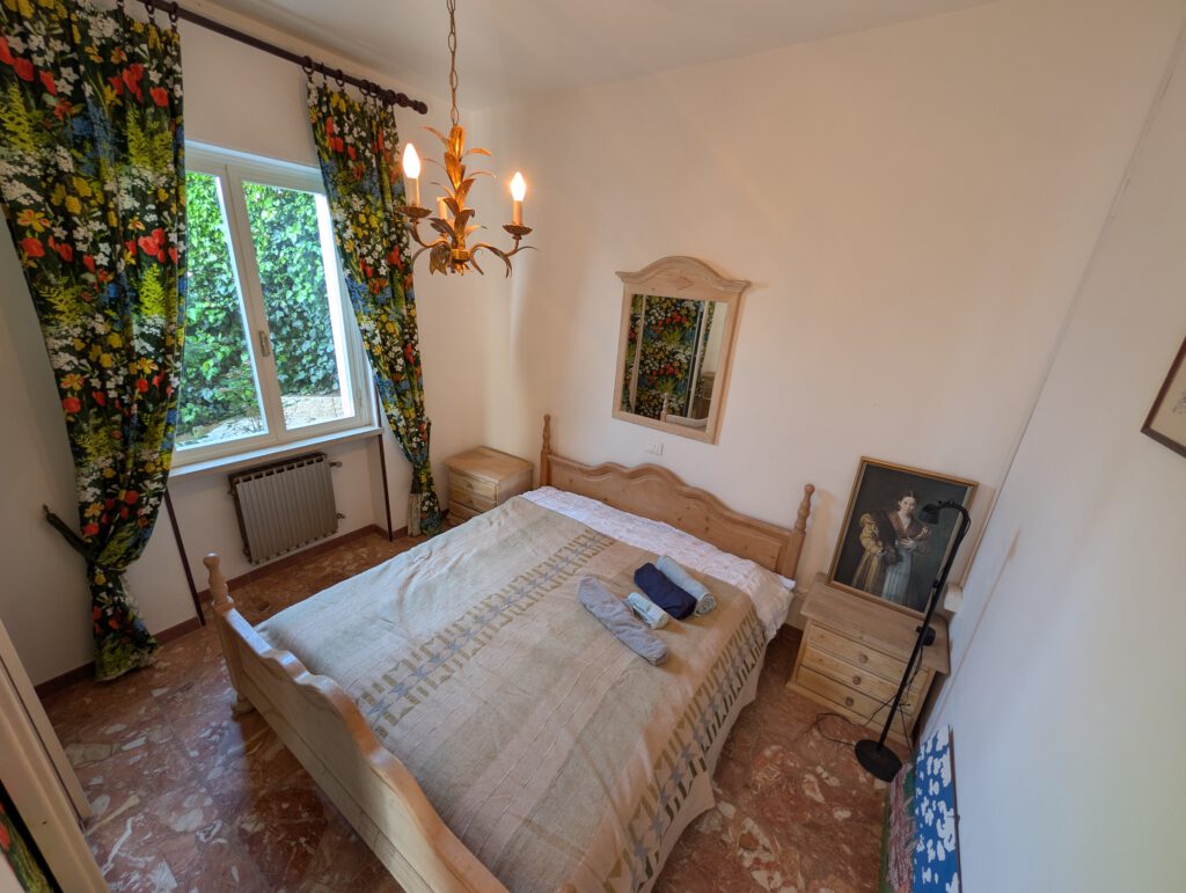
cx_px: 593
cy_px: 446
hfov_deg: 110.5
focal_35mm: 12
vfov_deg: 94.6
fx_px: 412
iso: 45
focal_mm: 2.02
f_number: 1.7
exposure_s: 1/33.3
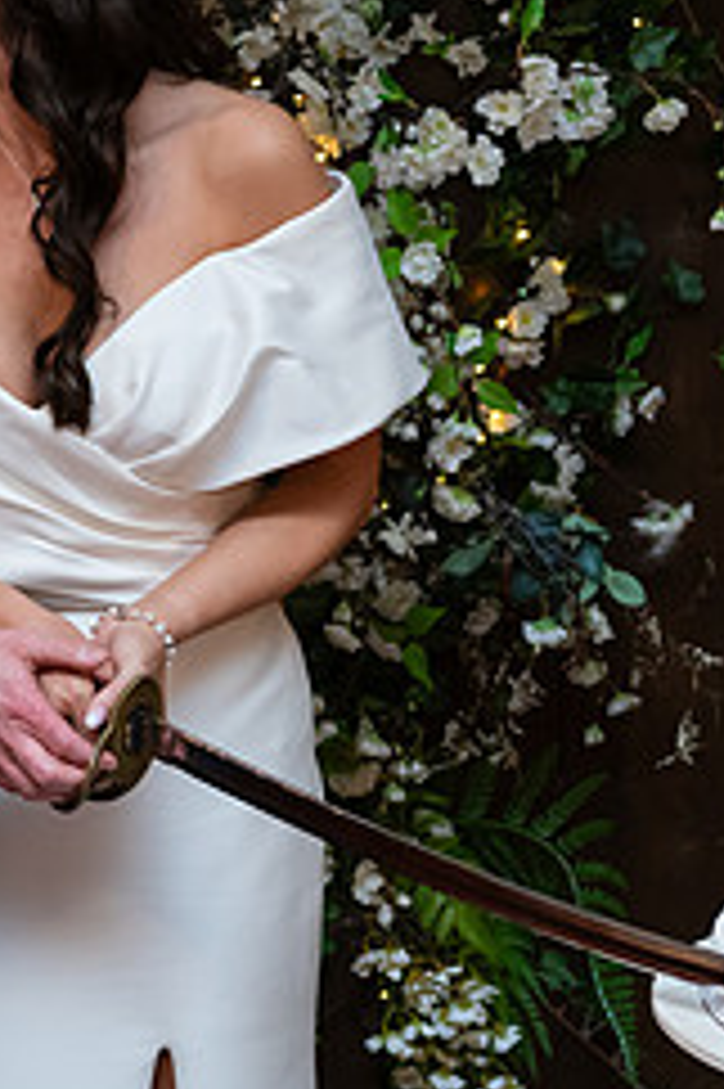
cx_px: 180
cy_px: 353
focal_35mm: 115
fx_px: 3474
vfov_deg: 17.8
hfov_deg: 11.9
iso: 800
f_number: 3.5
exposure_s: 1/160
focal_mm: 48
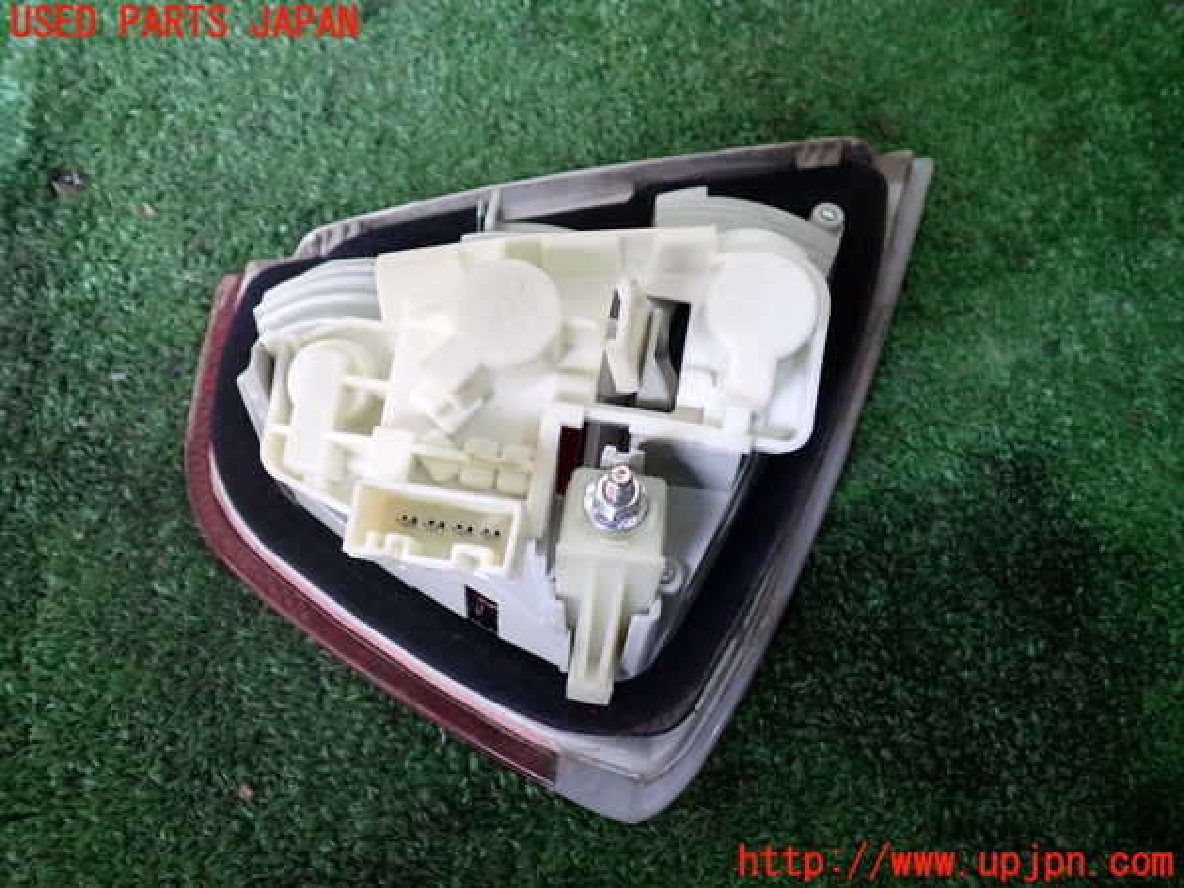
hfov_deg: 60.0
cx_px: 592
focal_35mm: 30
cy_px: 444
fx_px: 1026
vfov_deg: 46.8
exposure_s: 1/80
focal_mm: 5.4
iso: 200
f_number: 2.3
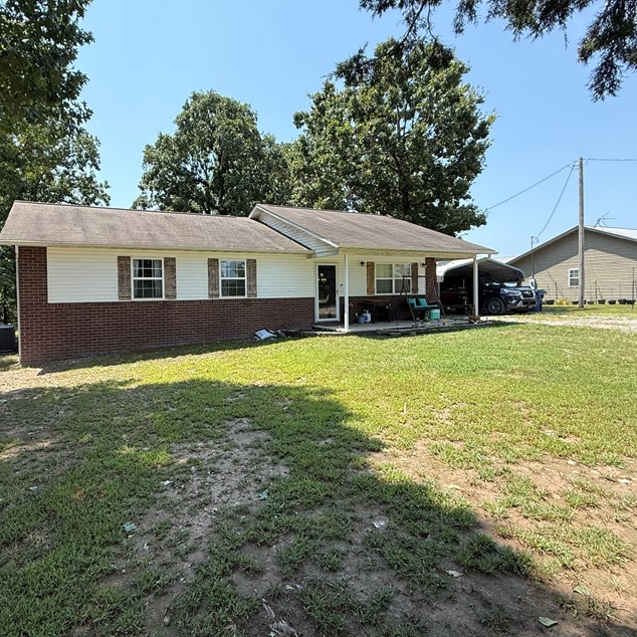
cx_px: 254
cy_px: 300
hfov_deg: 74.0
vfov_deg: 74.8
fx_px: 416
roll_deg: +0.4
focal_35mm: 20
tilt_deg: -0.4
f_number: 2.2
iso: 64
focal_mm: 2.22
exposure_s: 1/864
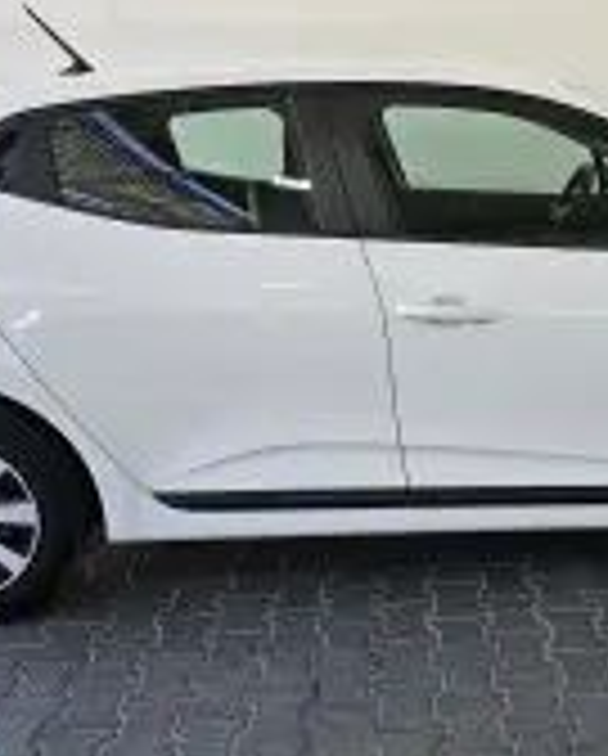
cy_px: 369
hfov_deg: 31.0
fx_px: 1077
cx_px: 459
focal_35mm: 48
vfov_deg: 38.7
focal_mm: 6.3
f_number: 1.7
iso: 64
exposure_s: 1/359
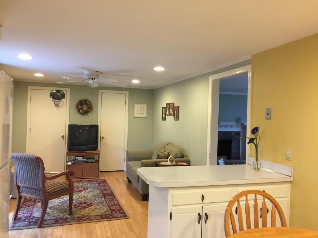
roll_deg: -1.1
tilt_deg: +0.0
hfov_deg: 61.7
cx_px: 159
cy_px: 119
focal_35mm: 29
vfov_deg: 48.2
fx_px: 266
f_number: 2.2
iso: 80
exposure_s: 1/15
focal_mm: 4.15
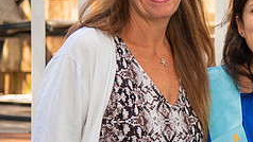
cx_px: 274
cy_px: 108
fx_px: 1402
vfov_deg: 5.8
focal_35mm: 209
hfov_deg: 10.2
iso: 100
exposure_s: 1/200
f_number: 4
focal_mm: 82
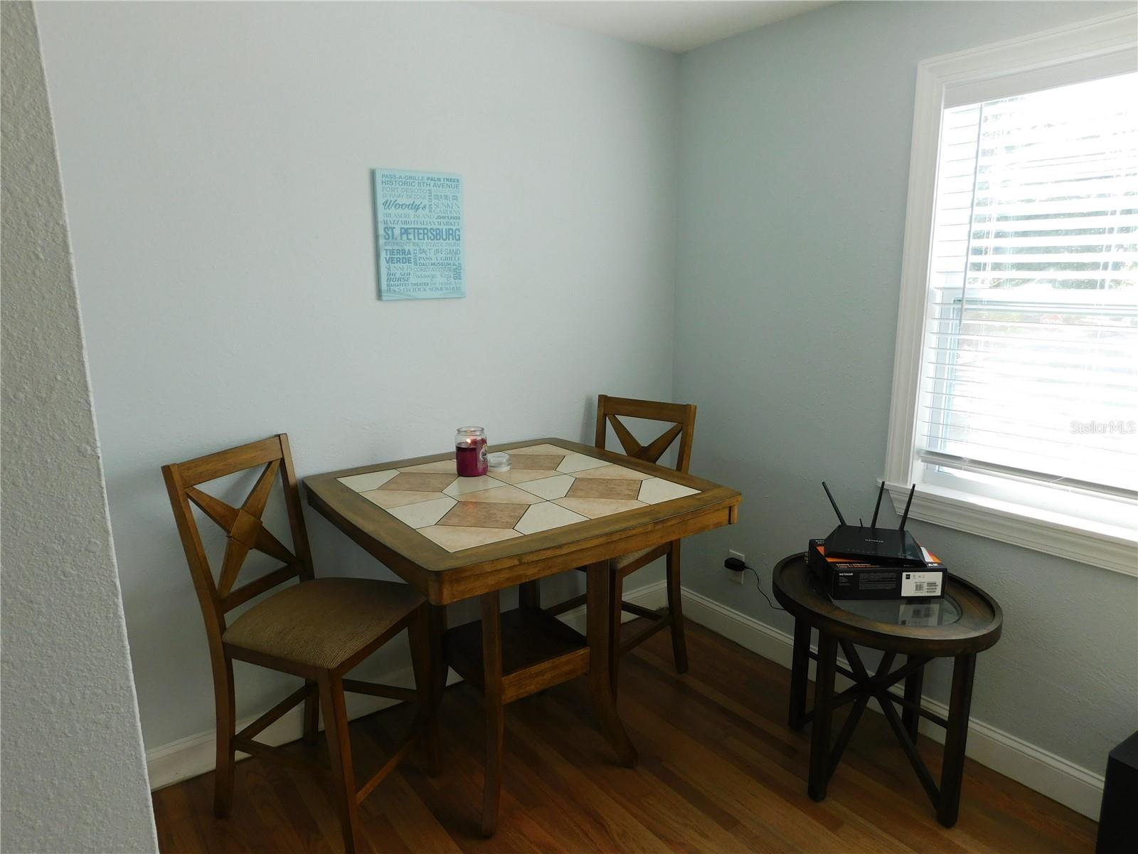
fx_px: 756
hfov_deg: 73.9
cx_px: 569
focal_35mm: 23
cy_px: 427
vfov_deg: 58.9
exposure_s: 1/80
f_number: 3
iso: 125
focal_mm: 4
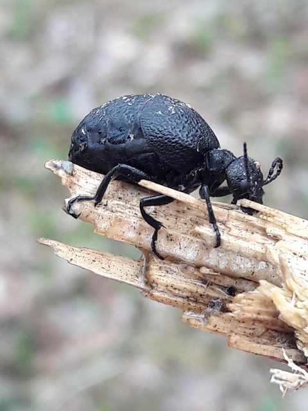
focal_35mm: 28
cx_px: 154
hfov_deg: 49.7
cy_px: 206
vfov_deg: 63.4
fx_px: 332
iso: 40
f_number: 1.9
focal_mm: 3.7
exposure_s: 1/108
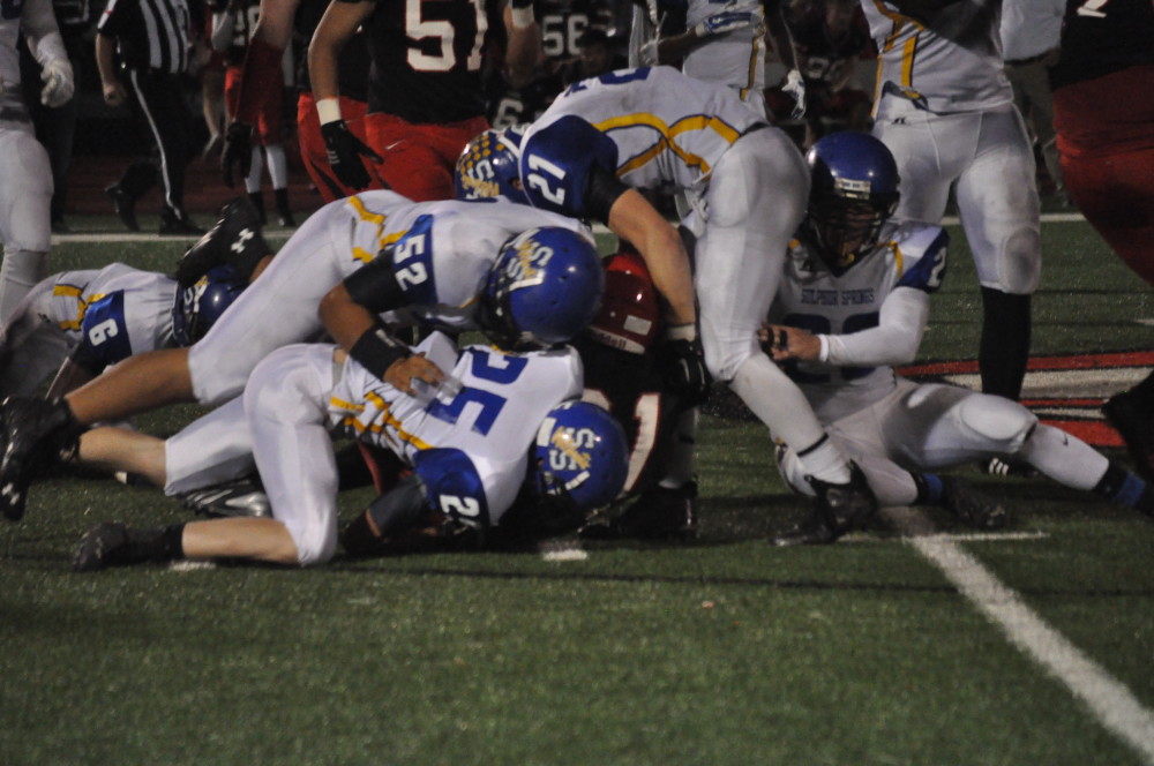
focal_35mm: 270
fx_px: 8644
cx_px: 577
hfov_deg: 7.6
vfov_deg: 5.1
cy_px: 383
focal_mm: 180
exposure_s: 1/400
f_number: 5.6
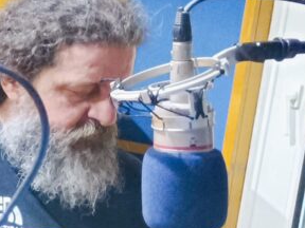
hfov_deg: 11.7
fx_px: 1128
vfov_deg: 11.6
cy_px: 115
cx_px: -492
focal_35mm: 128
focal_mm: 5.59
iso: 757
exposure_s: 1/25
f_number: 1.88
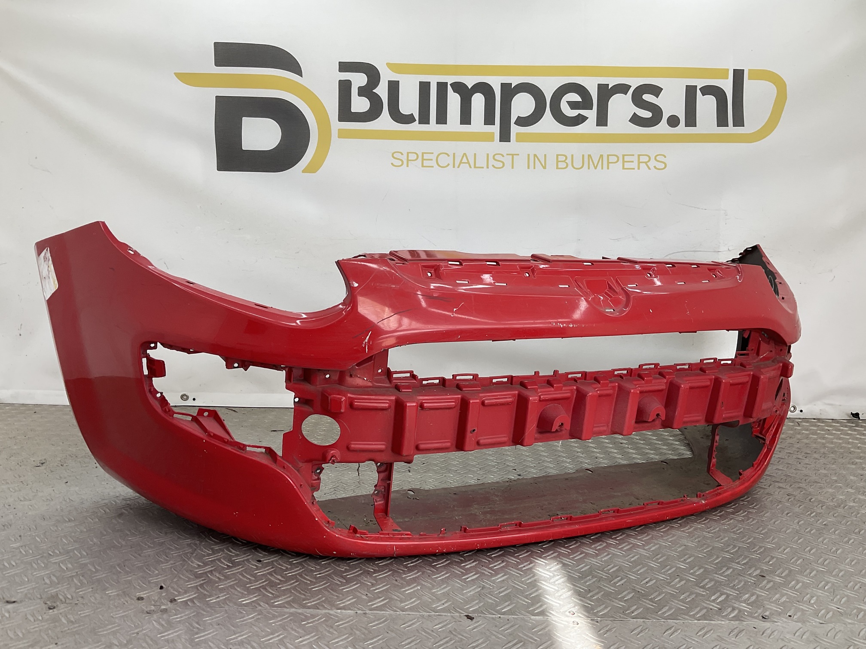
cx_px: 433
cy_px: 324
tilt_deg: -7.4
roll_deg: -1.4
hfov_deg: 61.7
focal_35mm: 29
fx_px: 726
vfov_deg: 48.2
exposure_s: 1/161
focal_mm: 3
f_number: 1.8
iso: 16
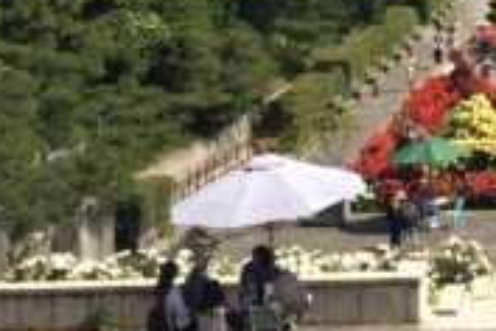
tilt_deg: +3.6
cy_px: -278
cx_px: 656
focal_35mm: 136
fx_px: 1874
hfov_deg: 14.4
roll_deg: +1.2
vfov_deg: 9.6
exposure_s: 1/2740
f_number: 2.2
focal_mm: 4.15
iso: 32
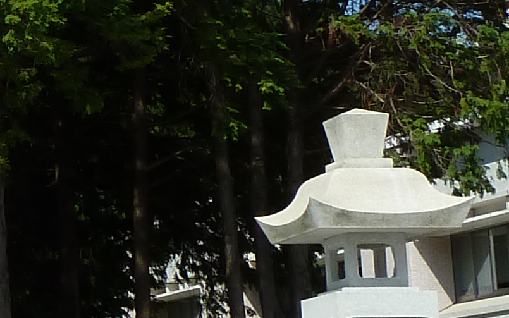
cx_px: -530
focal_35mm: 158
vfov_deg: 8.3
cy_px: 138
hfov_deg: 11.8
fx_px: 2192
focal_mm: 5
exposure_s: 1/500
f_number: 5
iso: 80
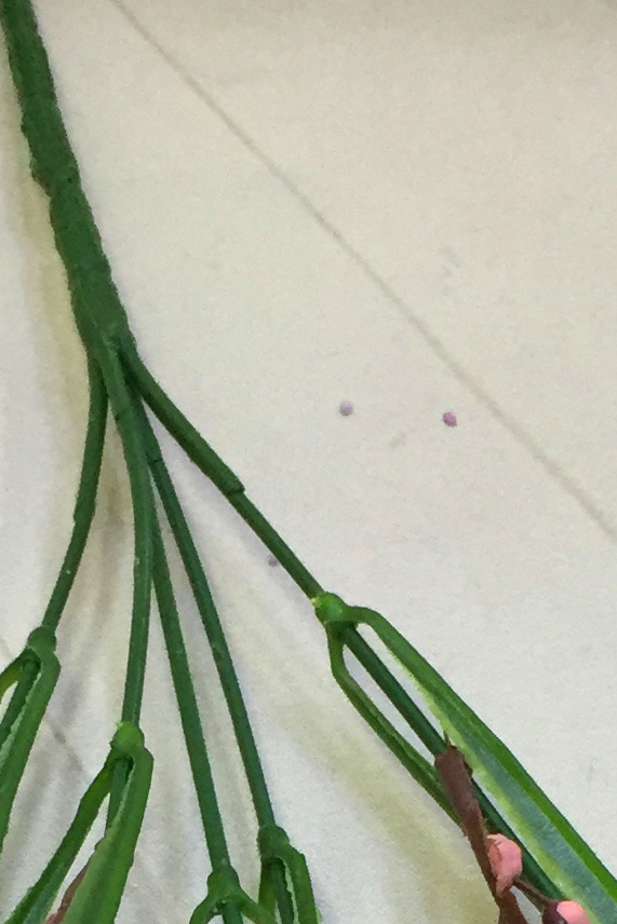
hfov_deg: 11.9
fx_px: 2955
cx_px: 165
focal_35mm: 115
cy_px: 1227
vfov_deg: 16.7
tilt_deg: -56.4
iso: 64
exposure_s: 1/33
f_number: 2.2
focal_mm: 4.15
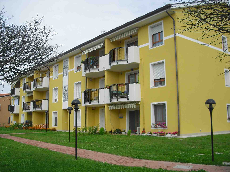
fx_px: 252
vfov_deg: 37.7
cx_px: 115
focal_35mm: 38
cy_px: 86
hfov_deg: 49.0
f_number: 5.6
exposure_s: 1/200
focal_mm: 6.2
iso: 64
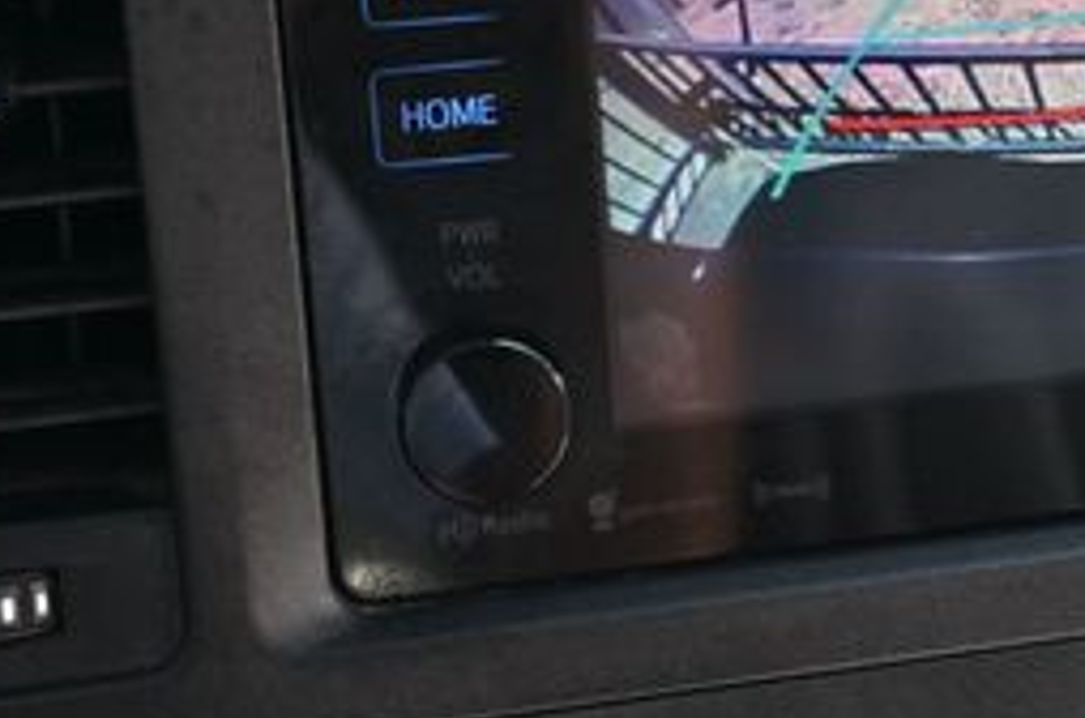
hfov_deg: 23.2
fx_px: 2552
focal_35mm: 85
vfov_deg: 15.9
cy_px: 105
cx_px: 1034
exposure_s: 1/160
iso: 400
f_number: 4
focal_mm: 22.5
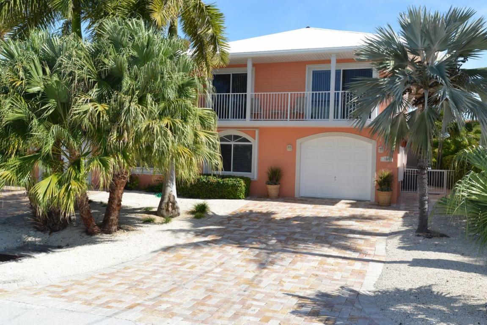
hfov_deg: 54.4
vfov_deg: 37.9
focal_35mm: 35
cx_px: 244
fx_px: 474
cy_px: 162
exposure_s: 1/250
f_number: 9
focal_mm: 35
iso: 200
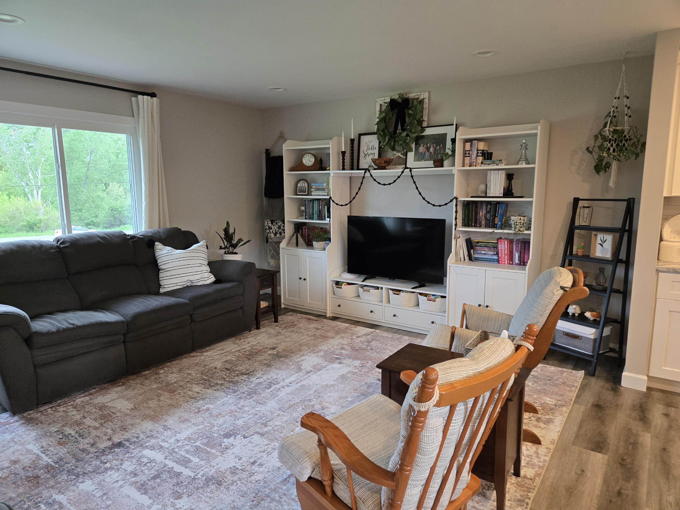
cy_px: 255
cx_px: 340
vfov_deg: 58.9
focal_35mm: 23
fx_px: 452
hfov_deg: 73.9
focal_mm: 5.4
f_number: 1.8
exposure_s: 1/120
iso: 400
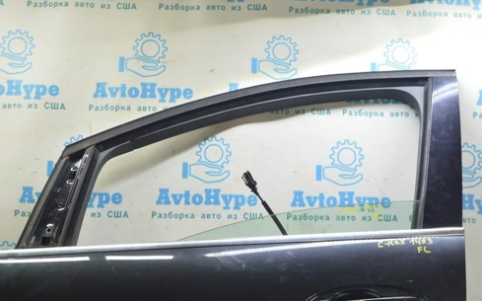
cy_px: 196
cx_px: 245
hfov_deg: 41.9
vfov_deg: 26.7
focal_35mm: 48
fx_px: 630
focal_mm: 24
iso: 400
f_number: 5.6
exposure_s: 1/20
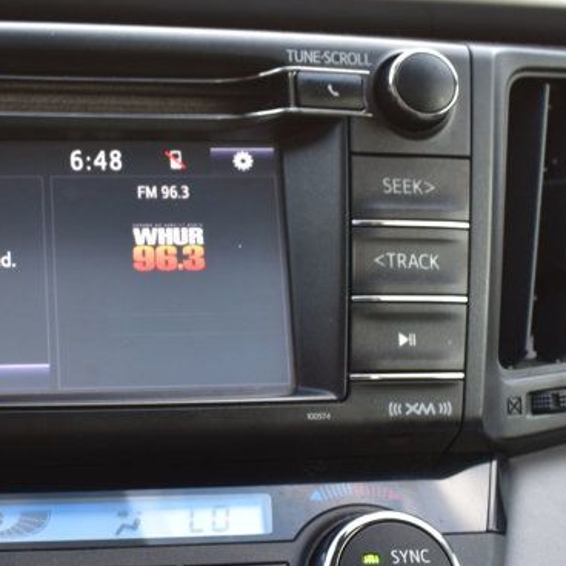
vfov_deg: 20.4
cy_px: 341
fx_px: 1572
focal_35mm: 85
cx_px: 83
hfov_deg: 20.1
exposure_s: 1/30
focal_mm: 24
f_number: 7.1
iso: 400
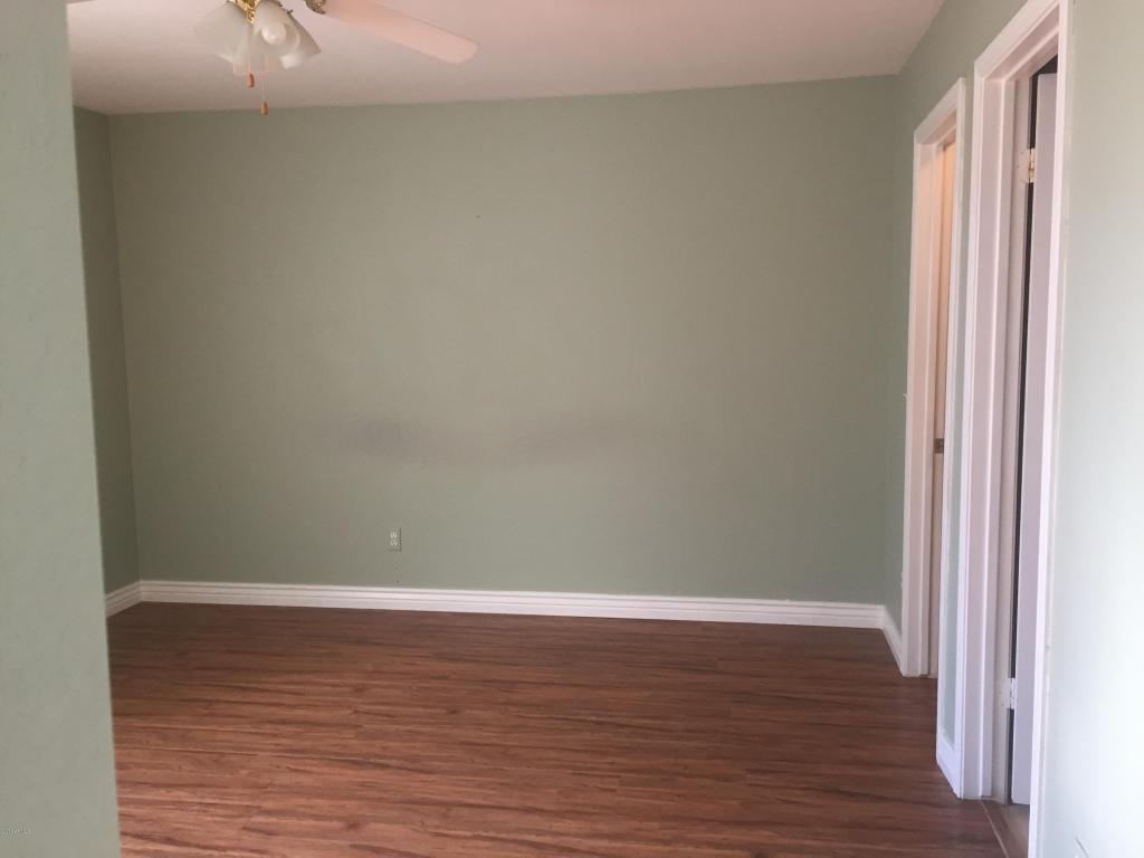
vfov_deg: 48.2
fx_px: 958
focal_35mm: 29
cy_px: 429
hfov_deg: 61.7
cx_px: 572
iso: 40
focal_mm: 4.15
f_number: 2.2
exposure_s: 1/30
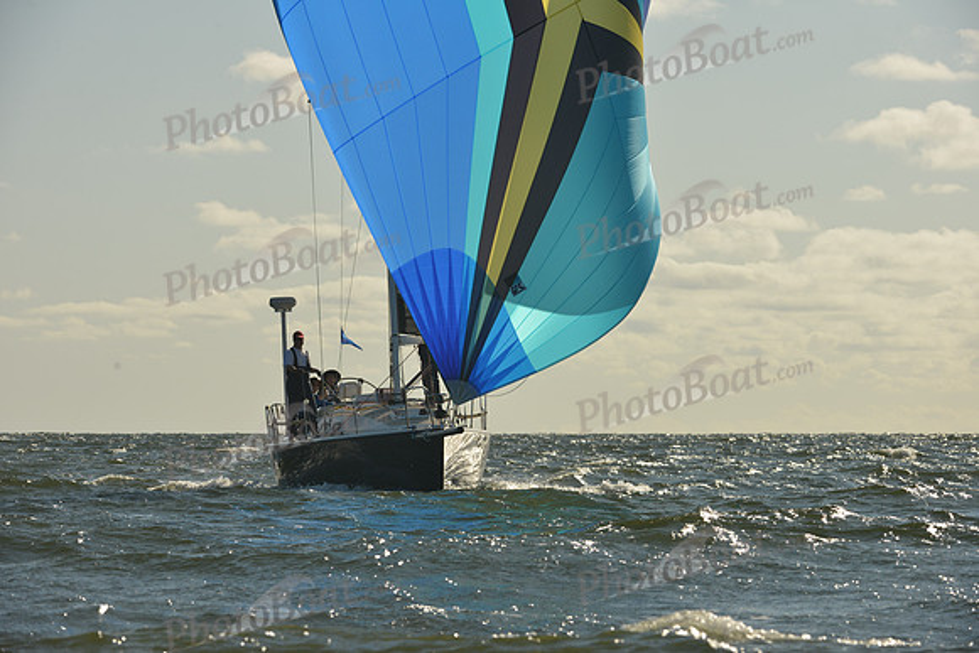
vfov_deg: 6.9
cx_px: 490
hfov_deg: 10.3
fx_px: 5440
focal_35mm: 200
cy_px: 326
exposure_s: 1/1250
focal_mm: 200
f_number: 9
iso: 320
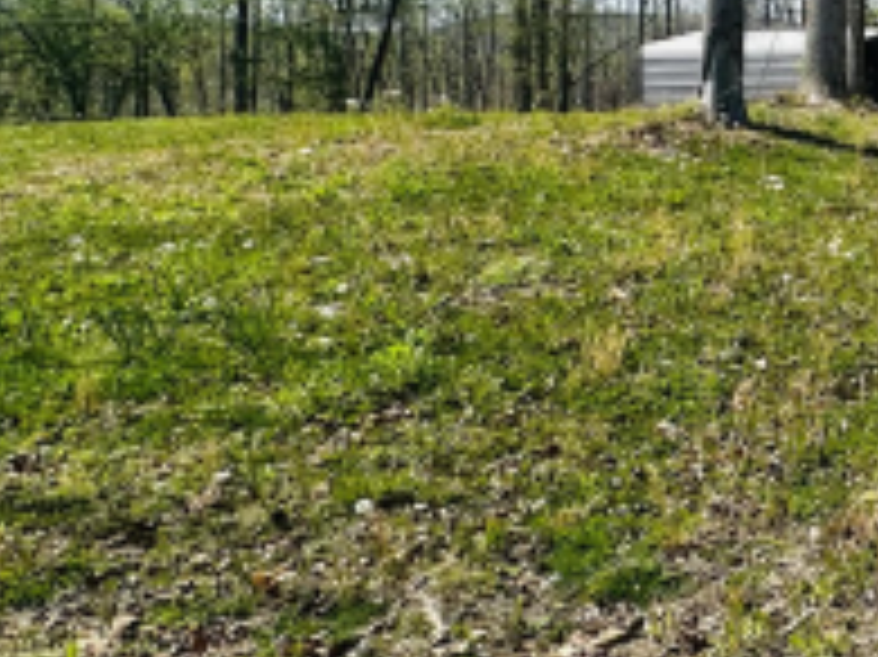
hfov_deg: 28.5
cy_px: 14
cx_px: 1263
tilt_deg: +1.5
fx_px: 1217
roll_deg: -0.7
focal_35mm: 48
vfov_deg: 28.5
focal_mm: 2.22
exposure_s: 1/1490
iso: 40
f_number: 2.2
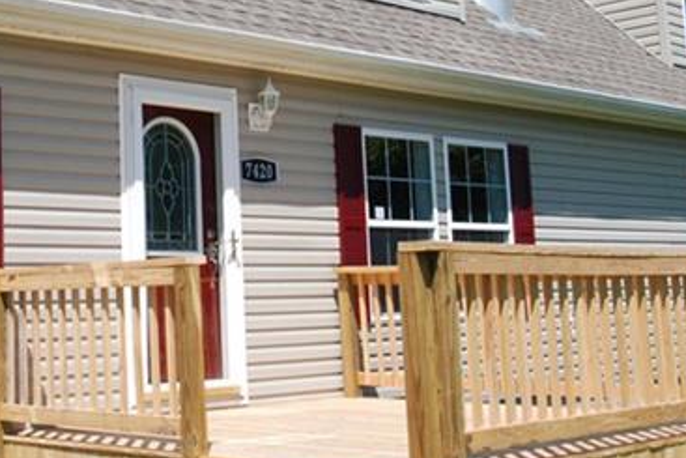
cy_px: 129
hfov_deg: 29.0
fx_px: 1277
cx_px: 79
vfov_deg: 20.2
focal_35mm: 67
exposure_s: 1/500
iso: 400
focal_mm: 16
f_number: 11
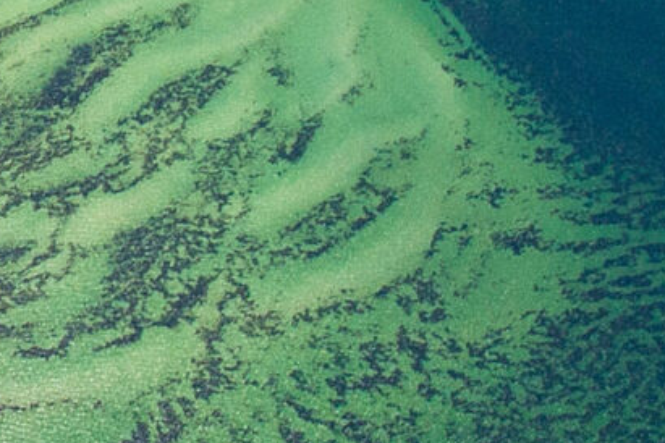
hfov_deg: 12.0
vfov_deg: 8.8
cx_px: -607
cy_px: -53
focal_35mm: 154
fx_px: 2844
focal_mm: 22
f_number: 7.1
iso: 200
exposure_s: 1/180
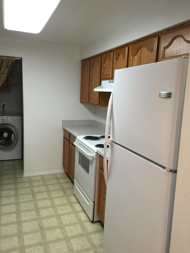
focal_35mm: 29
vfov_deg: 61.7
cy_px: 126
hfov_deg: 48.2
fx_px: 212
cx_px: 95
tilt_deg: -7.5
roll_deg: -2.3
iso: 50
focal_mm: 4.15
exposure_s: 1/15
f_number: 2.2
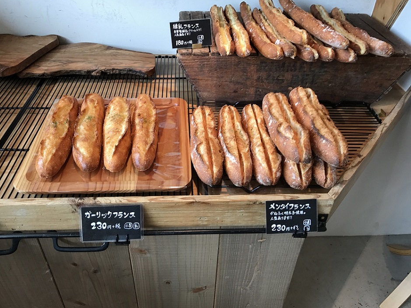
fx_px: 344
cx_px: 198
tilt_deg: -39.2
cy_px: 154
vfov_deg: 48.2
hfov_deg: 61.6
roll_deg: -1.5
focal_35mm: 29
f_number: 1.8
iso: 25
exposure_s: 1/60
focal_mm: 3.99
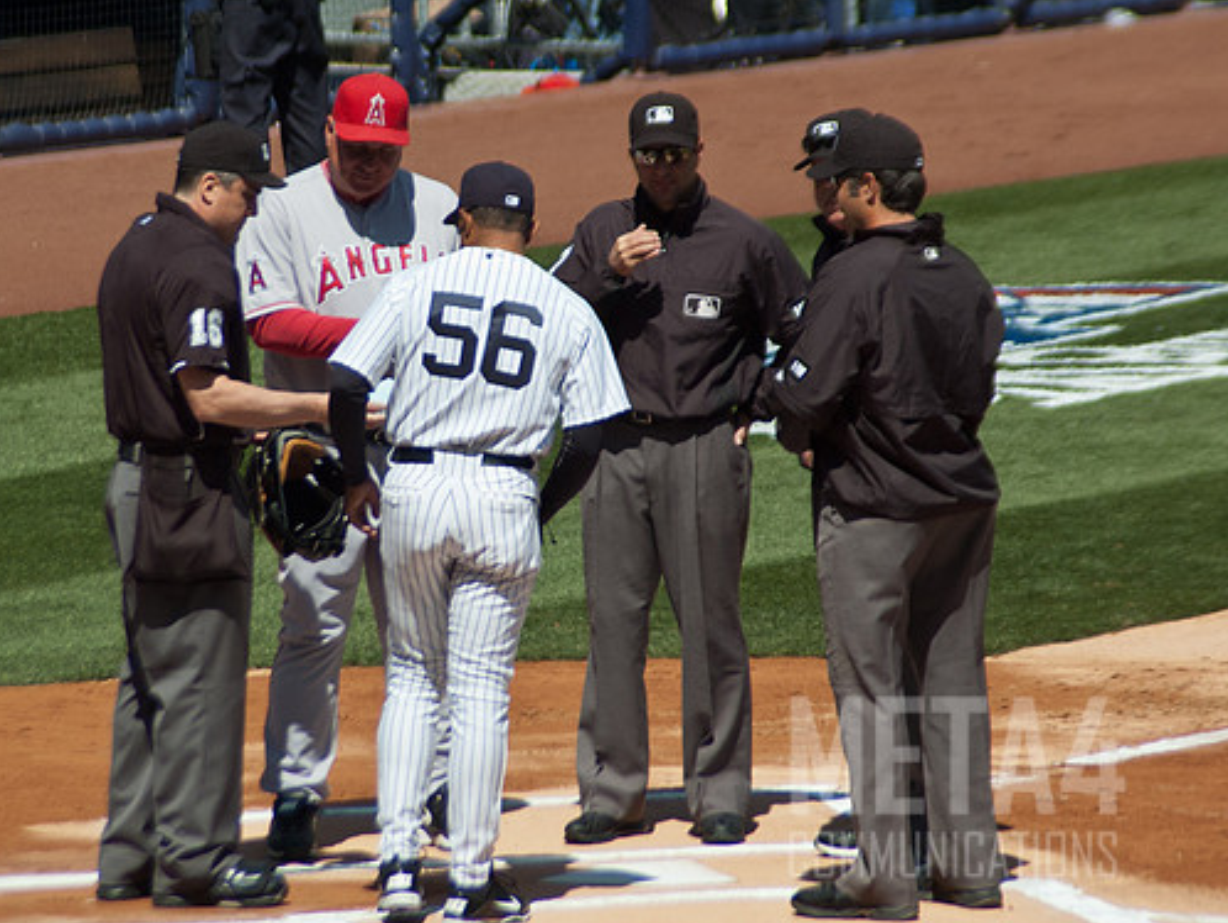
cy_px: 431
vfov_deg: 3.7
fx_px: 14339
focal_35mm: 404
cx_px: 500
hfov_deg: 4.9
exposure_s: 1/2000
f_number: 5.6
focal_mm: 220
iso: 320
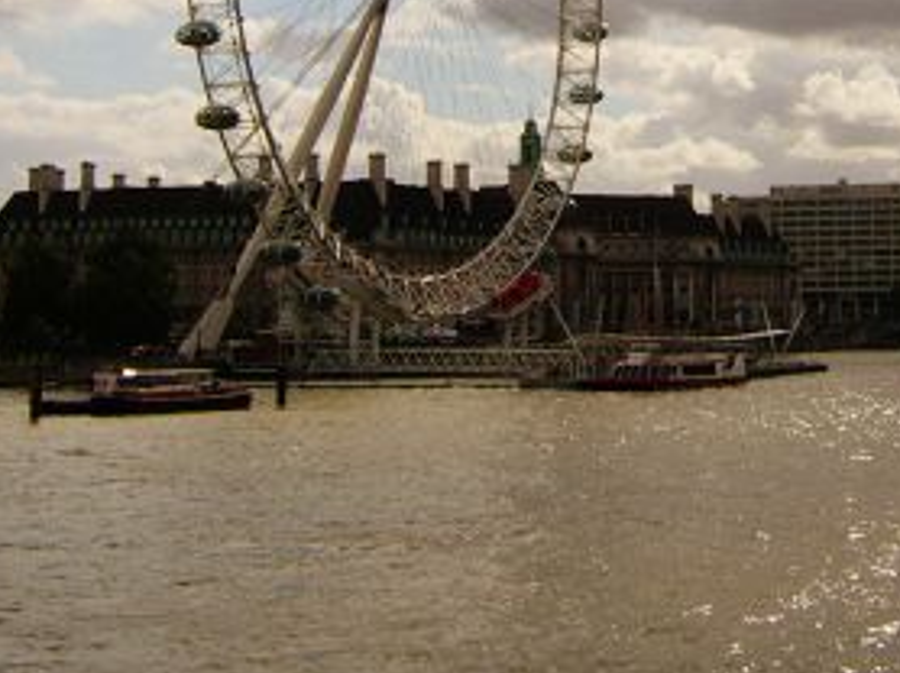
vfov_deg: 21.3
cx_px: 570
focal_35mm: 67
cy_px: 32
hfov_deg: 28.9
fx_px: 1740
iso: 50
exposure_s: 1/771
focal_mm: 8.13
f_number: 6.7
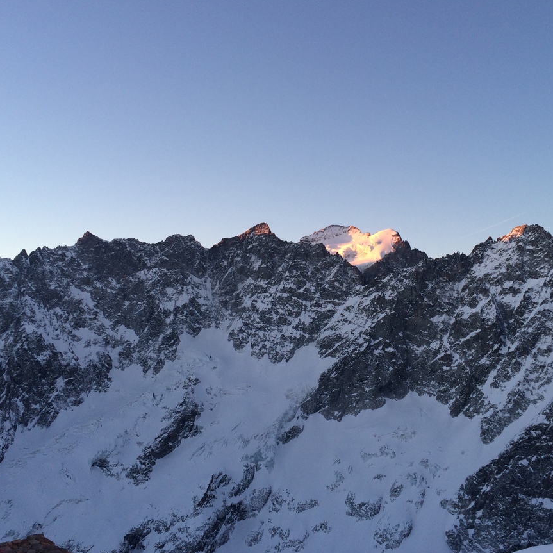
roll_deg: -0.6
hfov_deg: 43.8
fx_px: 687
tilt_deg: +6.8
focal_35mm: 38
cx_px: 304
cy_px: 248
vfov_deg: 43.8
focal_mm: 4.15
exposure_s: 1/161
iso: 32
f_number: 2.2
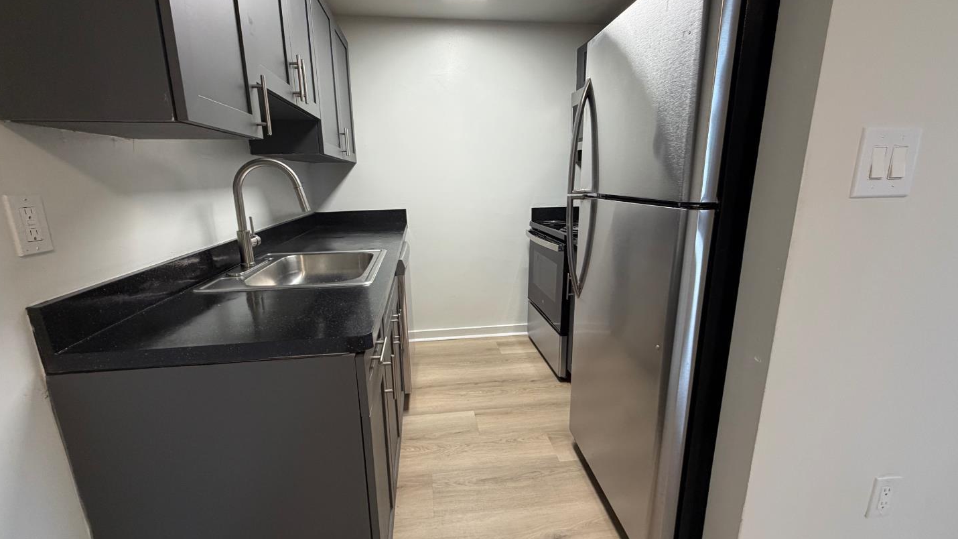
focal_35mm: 16
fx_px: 406
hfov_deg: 99.4
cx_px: 474
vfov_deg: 67.1
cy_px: 274
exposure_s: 1/120
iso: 320
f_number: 2.2
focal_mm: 2.22
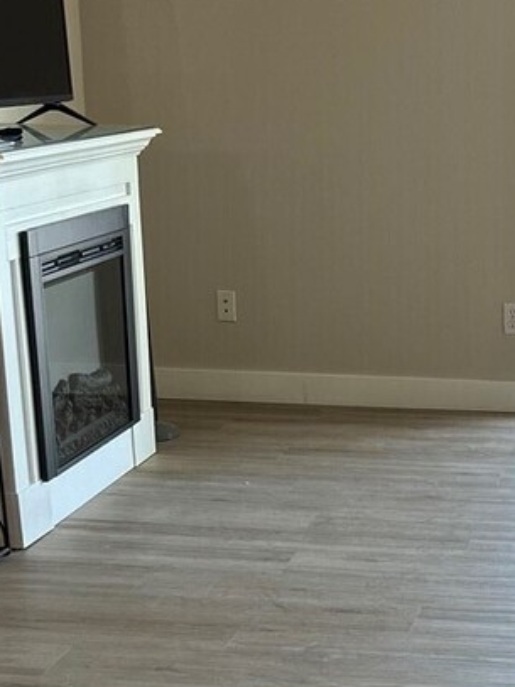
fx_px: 1826
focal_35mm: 92
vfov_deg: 20.4
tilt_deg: -21.2
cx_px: 525
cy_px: 731
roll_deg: -1.3
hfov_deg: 15.7
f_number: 1.5
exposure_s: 1/60
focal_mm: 5.7
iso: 80
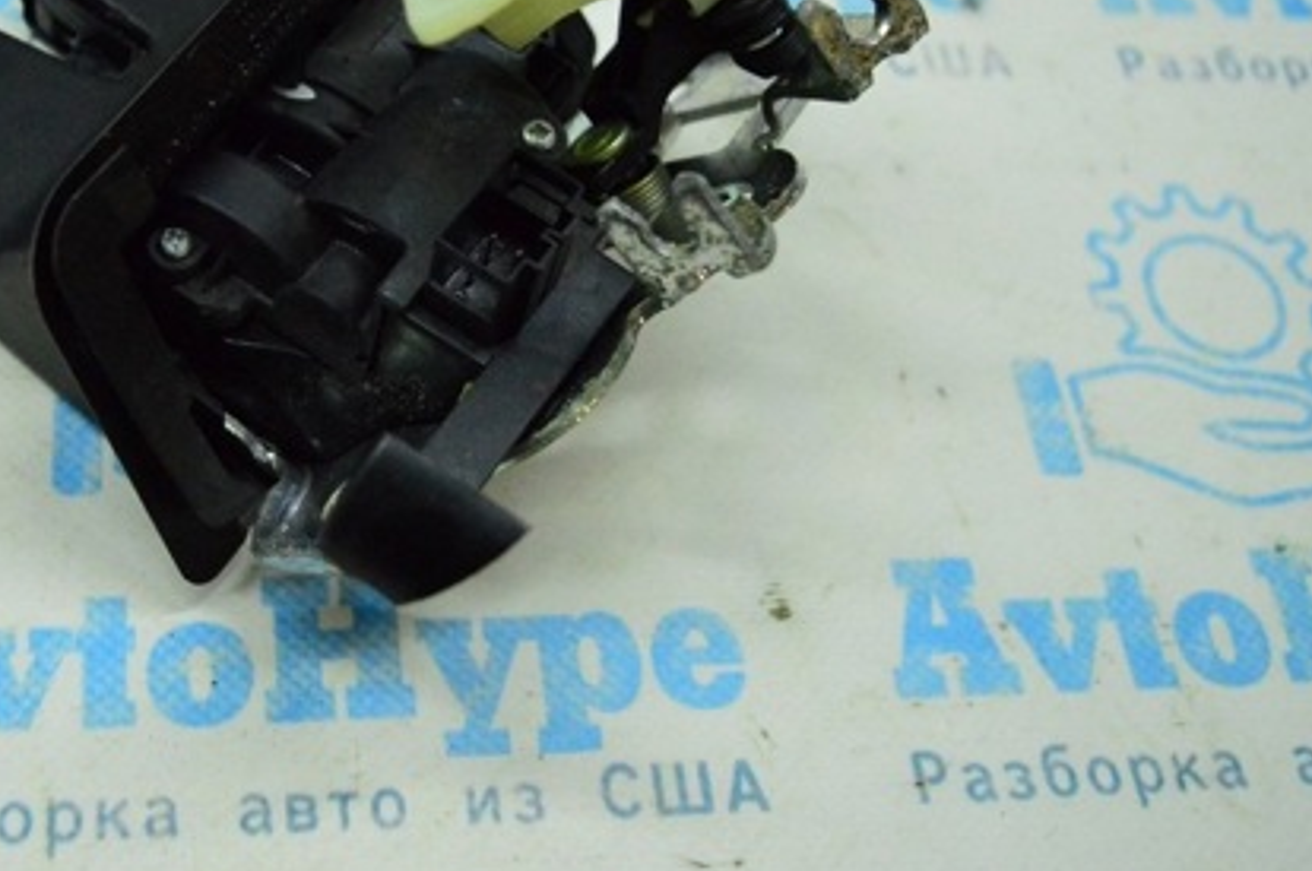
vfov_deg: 26.1
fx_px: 1856
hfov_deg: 37.9
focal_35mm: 51
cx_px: 323
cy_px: 217
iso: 6400
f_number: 4
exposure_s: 1/1000
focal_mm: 22
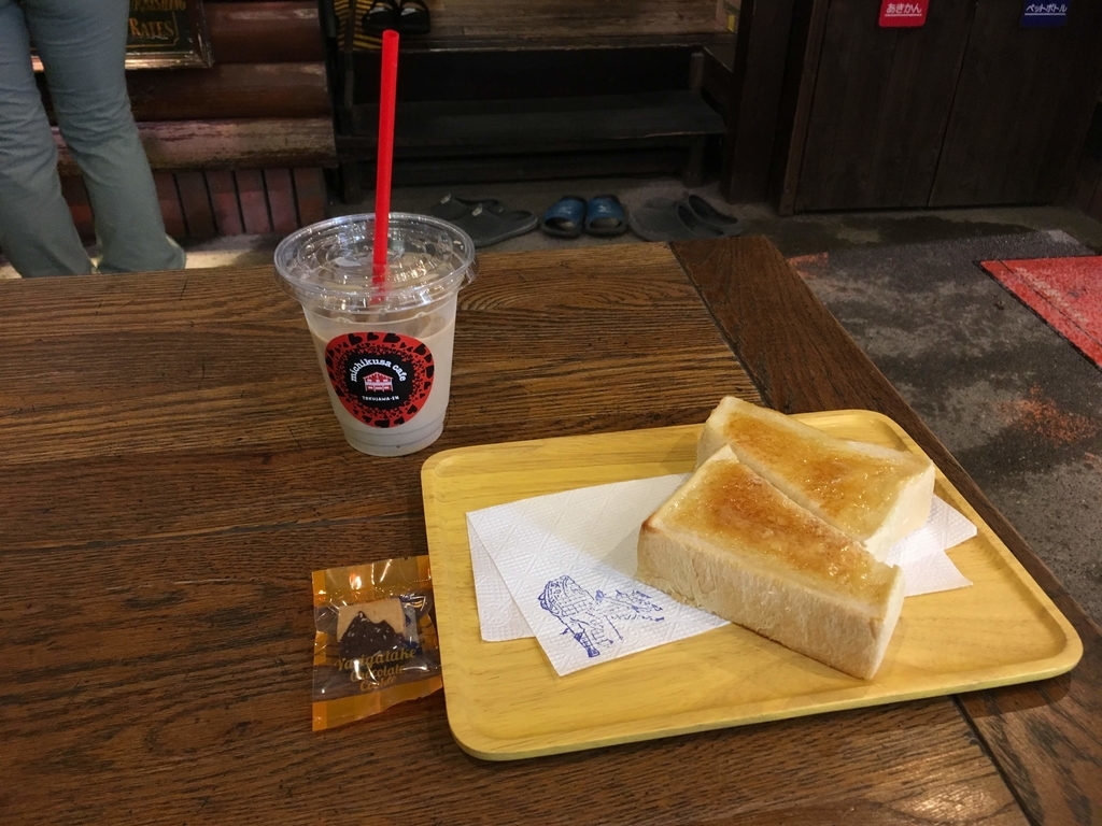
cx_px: 551
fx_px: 923
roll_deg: -1.1
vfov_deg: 48.2
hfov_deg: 61.7
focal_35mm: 29
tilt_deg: -33.3
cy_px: 413
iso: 100
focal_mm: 4.15
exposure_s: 1/30
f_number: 2.2
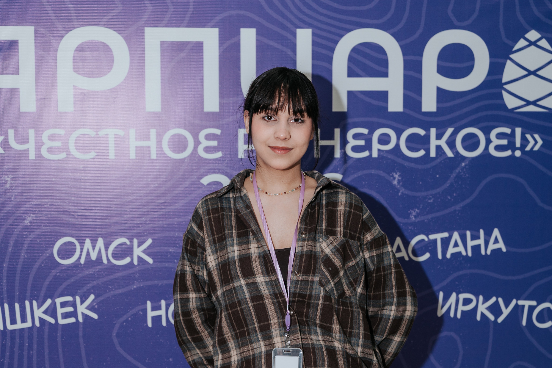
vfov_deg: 21.8
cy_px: 217
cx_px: 275
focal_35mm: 62
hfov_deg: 32.2
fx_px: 956
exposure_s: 1/125
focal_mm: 43
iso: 200
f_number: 2.8
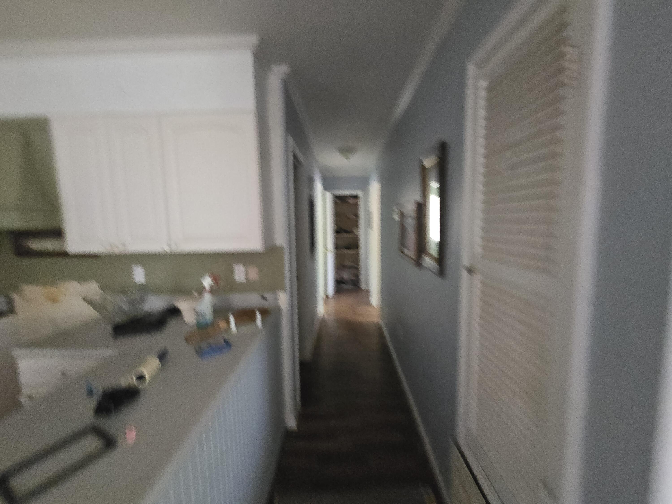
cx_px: 336
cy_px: 252
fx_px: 252
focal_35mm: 13
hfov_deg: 106.2
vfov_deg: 89.9
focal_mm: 2.2
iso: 1600
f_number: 2.2
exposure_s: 1/60
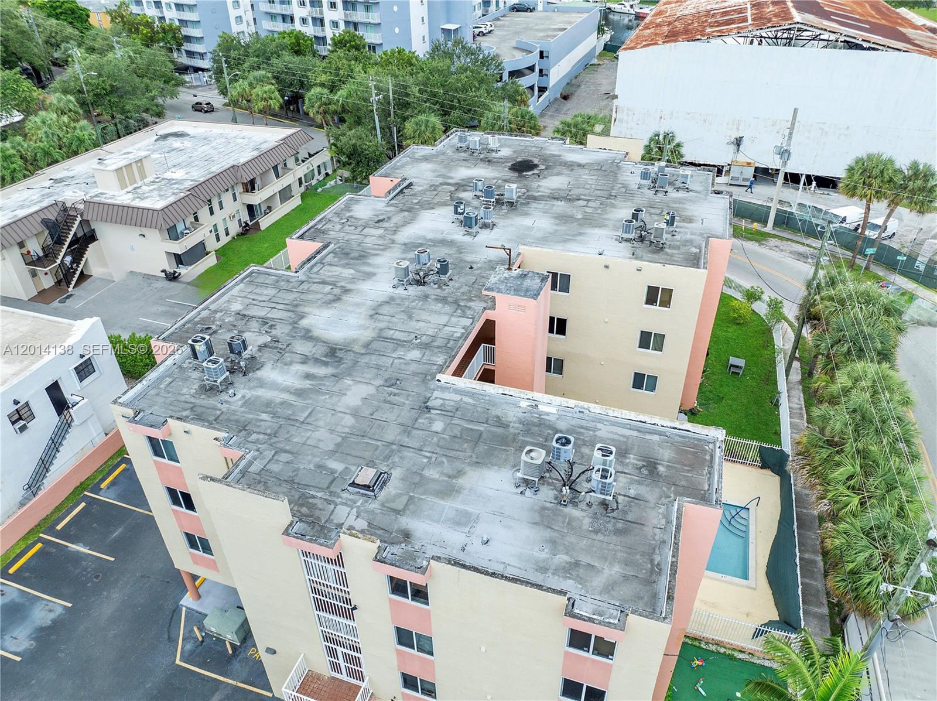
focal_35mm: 24
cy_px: 350
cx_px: 468
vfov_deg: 56.7
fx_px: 649
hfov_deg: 71.6
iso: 100
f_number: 2.8
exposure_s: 1/640
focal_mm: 12.29
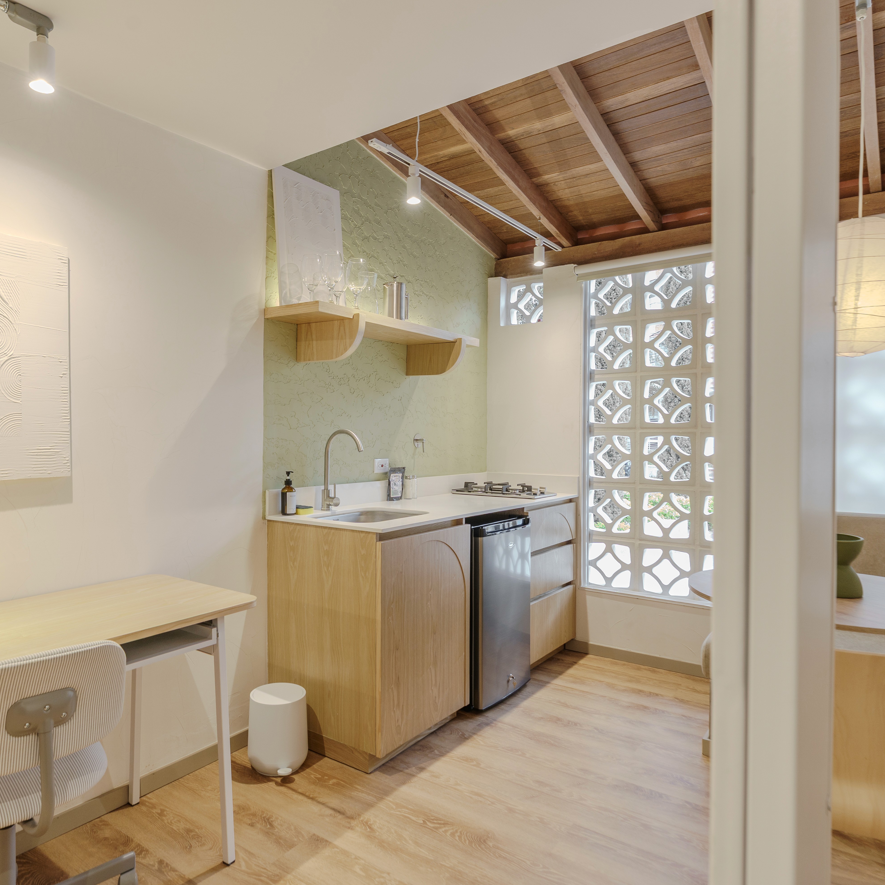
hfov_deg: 69.3
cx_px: 385
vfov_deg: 69.6
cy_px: 443
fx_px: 636
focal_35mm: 22
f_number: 7.1
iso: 400
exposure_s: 1/4
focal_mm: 17
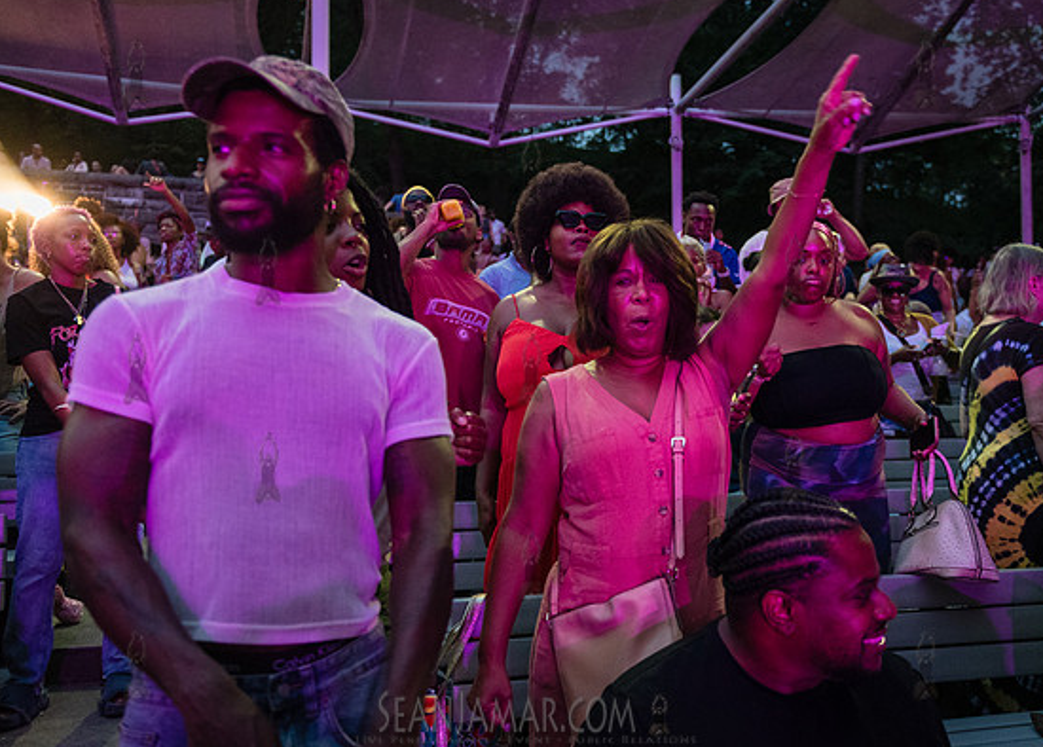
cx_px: 617
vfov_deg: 39.6
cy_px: 377
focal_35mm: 35
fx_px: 1038
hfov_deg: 53.0
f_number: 2.8
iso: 5000
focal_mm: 28
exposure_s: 1/125
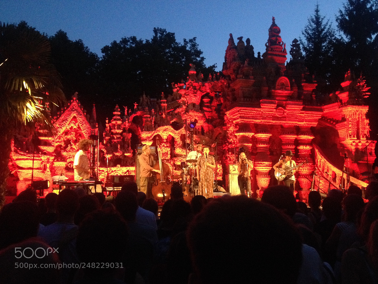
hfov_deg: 52.6
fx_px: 382
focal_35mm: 35
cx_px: 189
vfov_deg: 40.7
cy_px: 142
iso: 500
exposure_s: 1/15
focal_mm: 4.28
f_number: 2.4
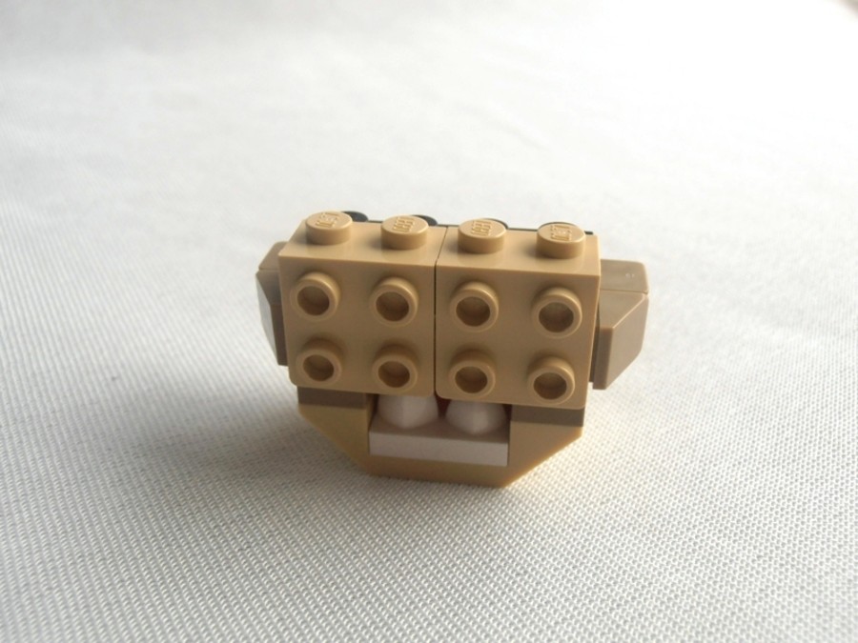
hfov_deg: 50.1
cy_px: 322
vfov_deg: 38.7
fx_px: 917
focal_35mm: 37
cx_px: 429
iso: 80
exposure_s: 1/80
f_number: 3.9
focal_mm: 6.61
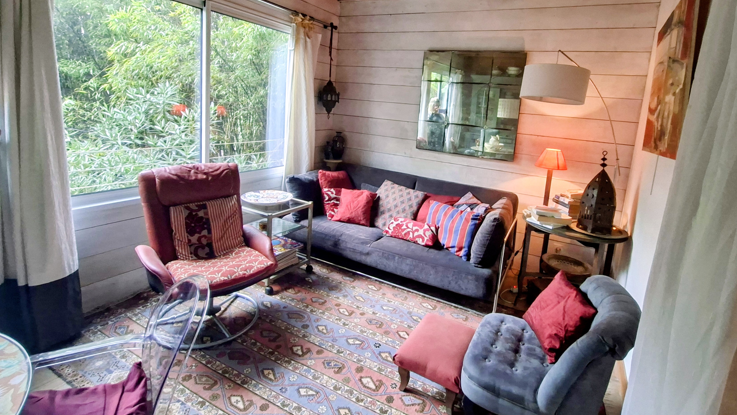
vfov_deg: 66.3
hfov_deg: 99.2
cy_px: 163
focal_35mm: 16
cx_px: 398
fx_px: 313
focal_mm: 1.74
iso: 200
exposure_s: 1/24
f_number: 2.2
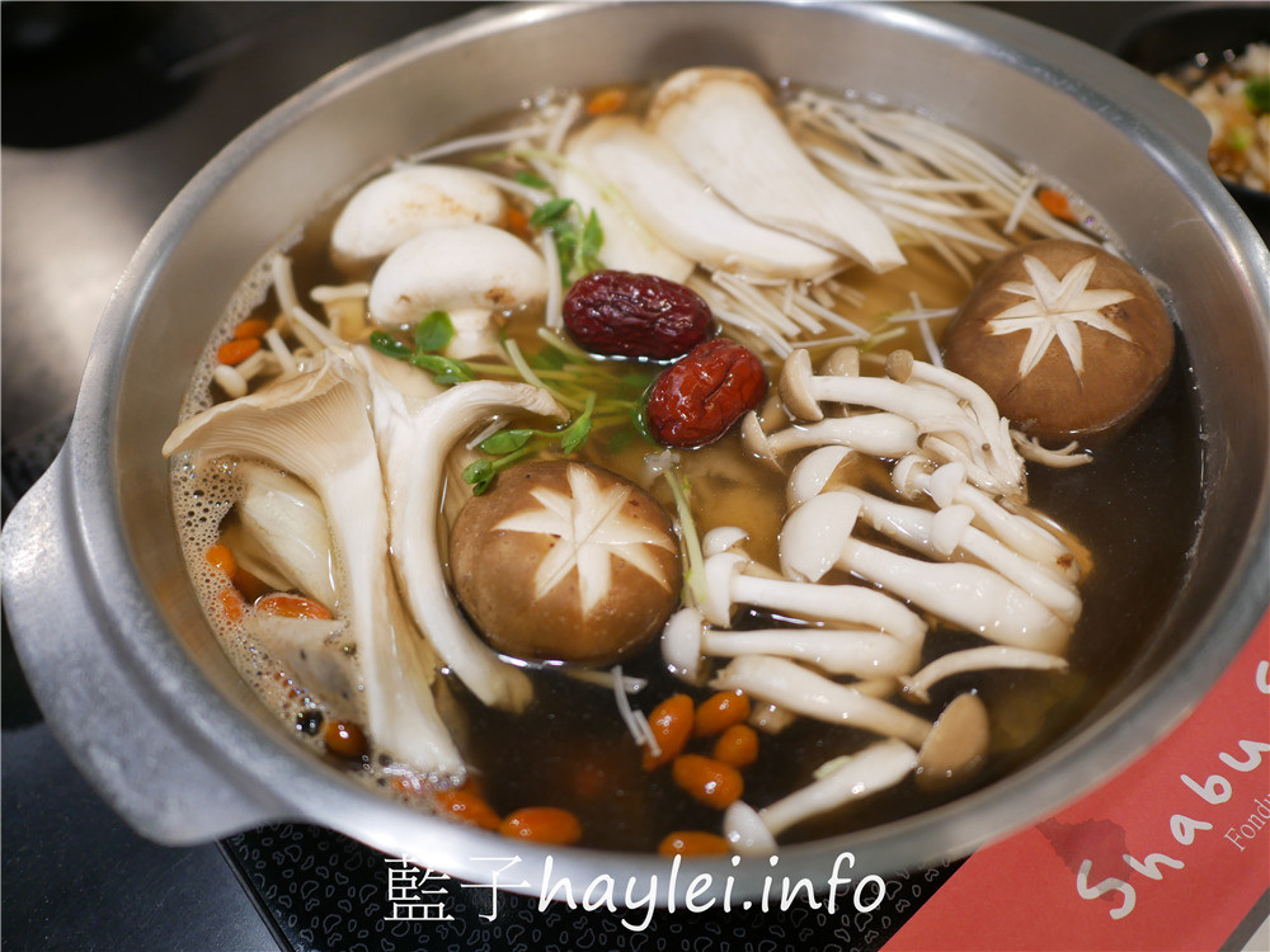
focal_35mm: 30
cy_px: 476
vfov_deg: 46.8
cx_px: 635
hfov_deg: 60.0
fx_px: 1101
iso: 200
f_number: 1.7
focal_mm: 15
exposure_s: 1/60
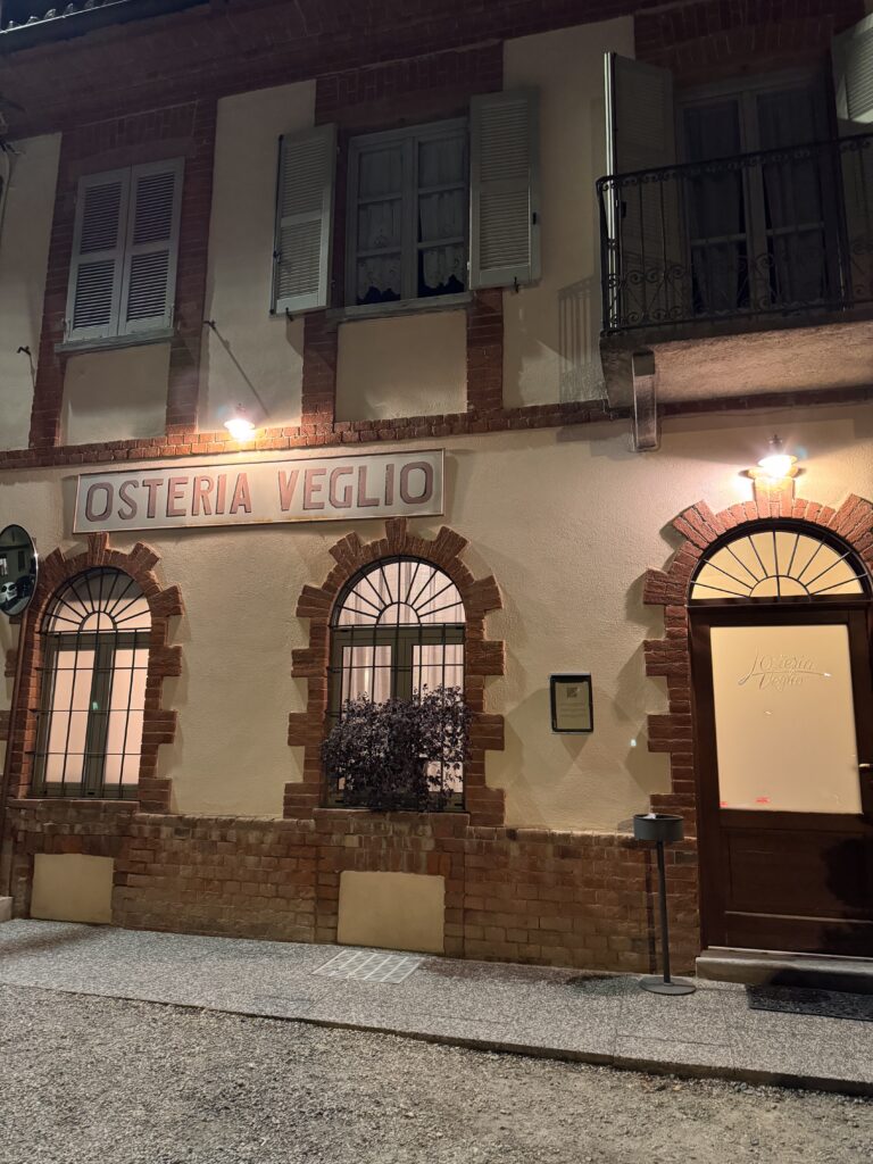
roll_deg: -1.2
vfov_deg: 71.6
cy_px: 582
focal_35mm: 24
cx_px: 436
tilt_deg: +11.2
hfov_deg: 56.8
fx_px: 807
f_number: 1.78
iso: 800
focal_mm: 6.76
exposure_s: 1/33
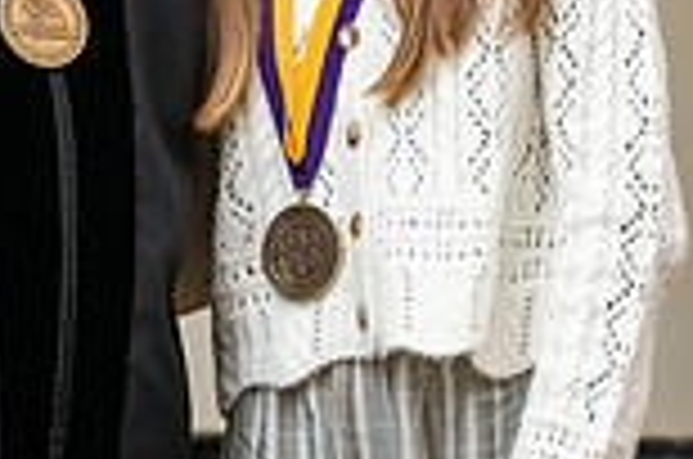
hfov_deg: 6.4
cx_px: 144
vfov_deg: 4.2
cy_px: -178
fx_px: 6166
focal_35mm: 321
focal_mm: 85
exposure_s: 1/200
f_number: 4.5
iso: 1600
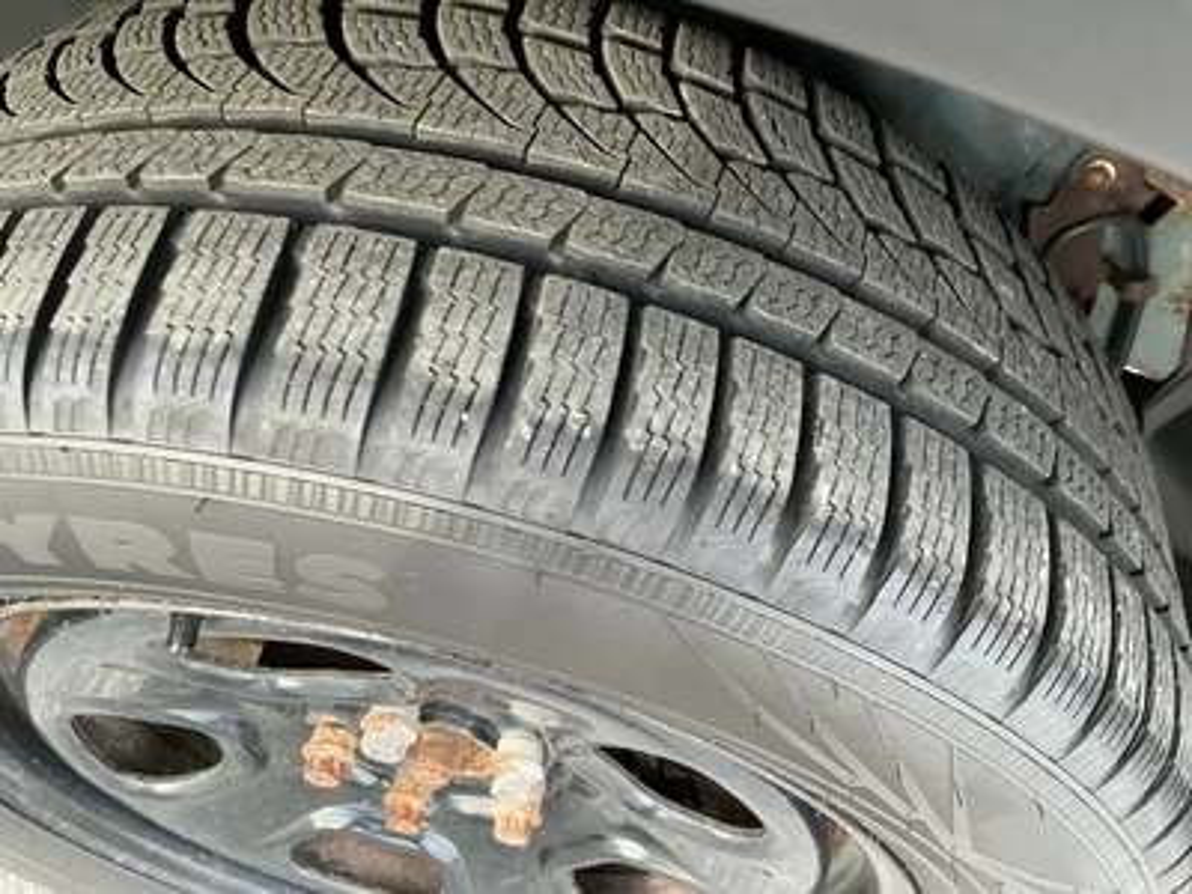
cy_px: 447
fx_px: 964
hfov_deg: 63.4
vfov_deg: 49.7
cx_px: 596
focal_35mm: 28
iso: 80
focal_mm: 3
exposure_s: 1/60
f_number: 1.8
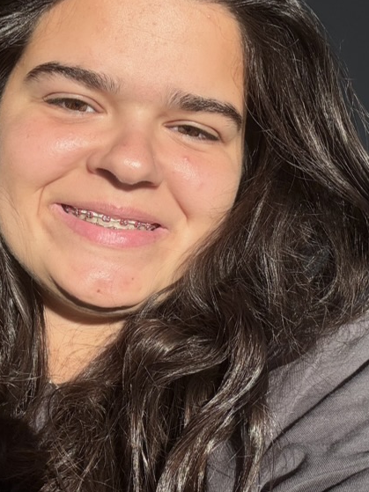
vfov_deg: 34.9
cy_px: 278
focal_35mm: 55
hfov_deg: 26.4
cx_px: 118
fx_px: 782
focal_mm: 2.69
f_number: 1.9
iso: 32
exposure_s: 1/575
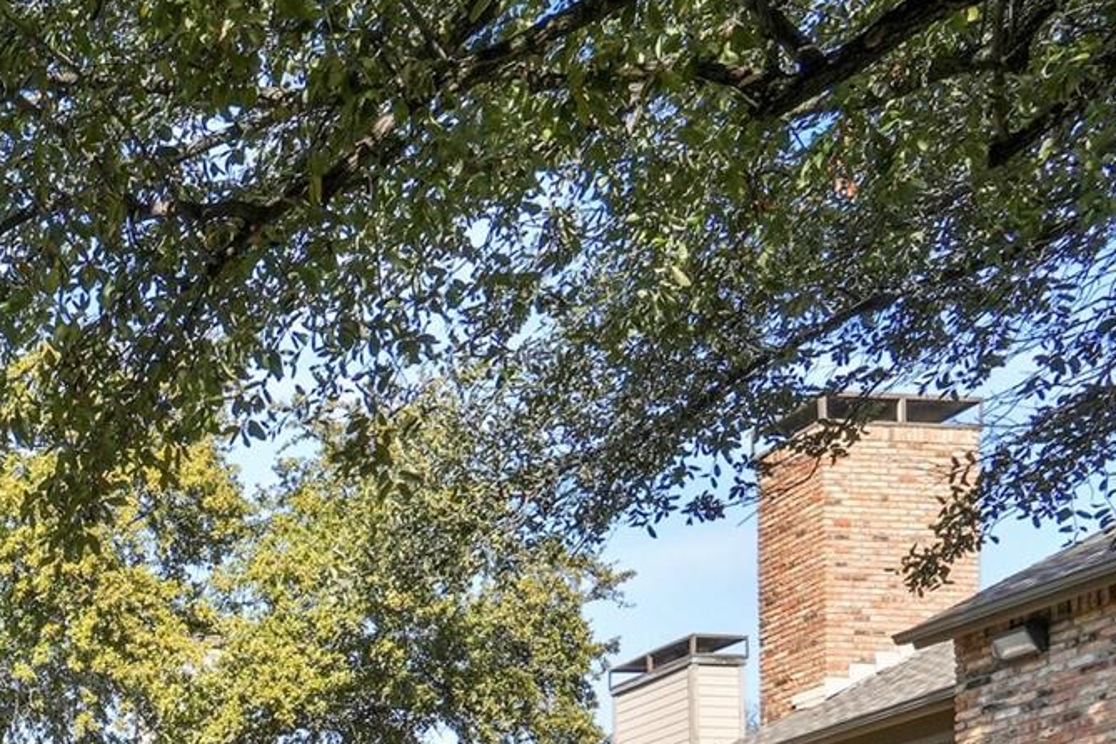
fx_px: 1566
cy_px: 1117
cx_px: -274
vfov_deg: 22.1
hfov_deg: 31.7
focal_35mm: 51
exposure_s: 1/125
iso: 125
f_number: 9
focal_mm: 11
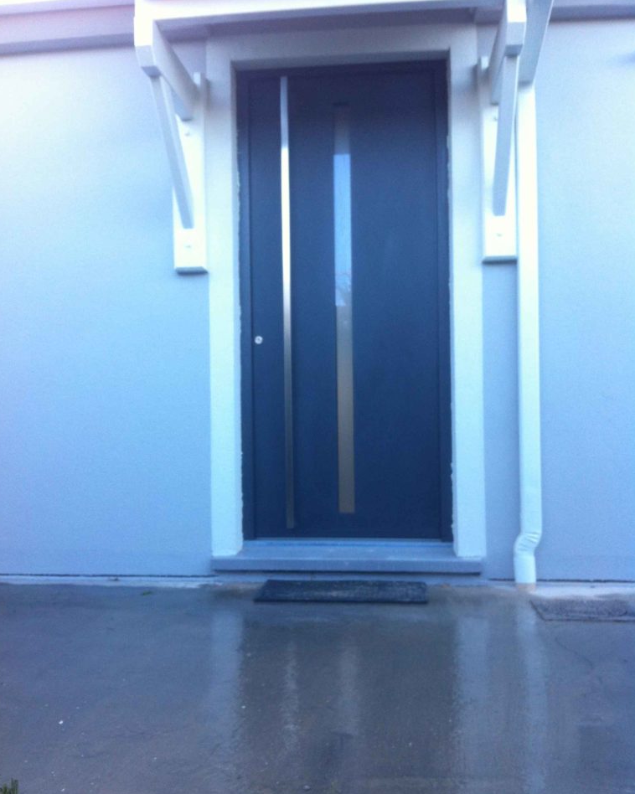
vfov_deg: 49.0
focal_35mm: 37
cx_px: 318
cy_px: 429
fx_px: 869
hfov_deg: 40.1
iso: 80
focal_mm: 3.85
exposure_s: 1/60
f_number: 2.8
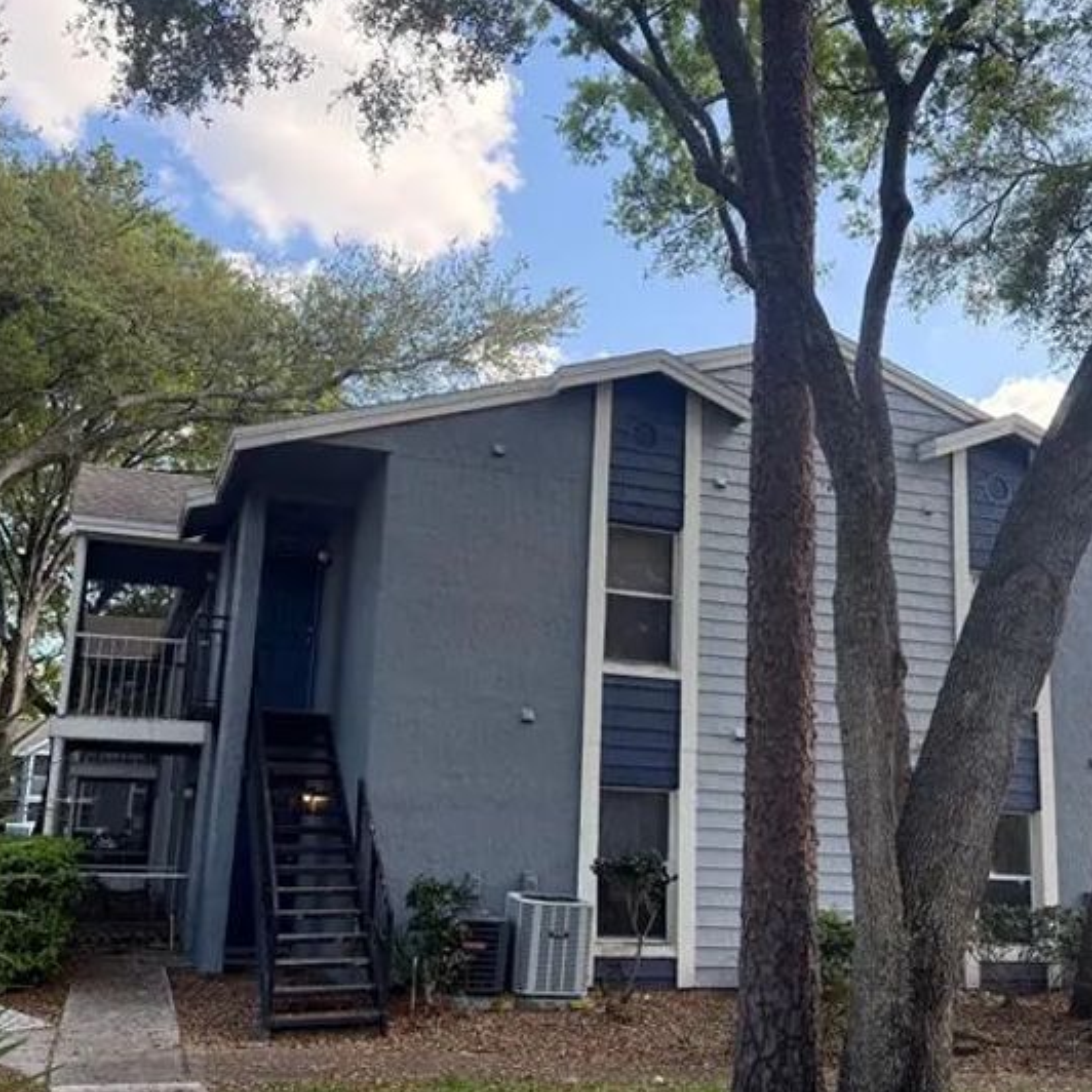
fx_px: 1213
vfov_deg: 48.4
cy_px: 578
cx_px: 571
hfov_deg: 48.4
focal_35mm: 34
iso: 100
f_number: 1.78
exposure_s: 1/898
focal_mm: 6.76
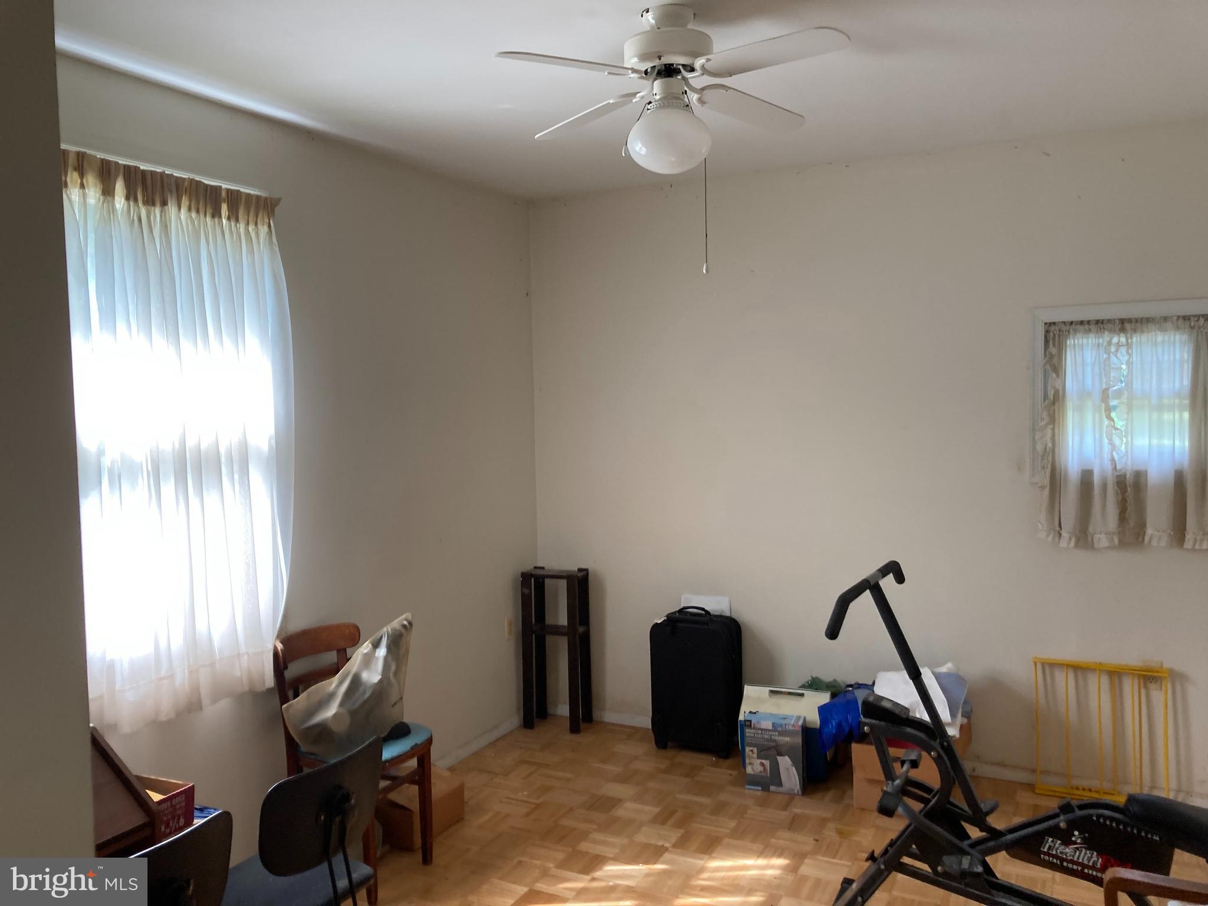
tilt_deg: -2.9
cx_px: 604
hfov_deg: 63.4
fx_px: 977
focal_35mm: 28
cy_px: 453
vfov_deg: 49.7
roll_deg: +1.3
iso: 80
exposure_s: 1/60
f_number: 1.8
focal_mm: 3.99
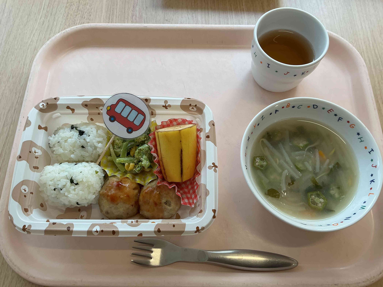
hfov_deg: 61.7
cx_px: 192
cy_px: 144
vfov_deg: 48.2
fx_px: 321
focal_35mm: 29
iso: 16
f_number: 1.8
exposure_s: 1/120
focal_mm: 3
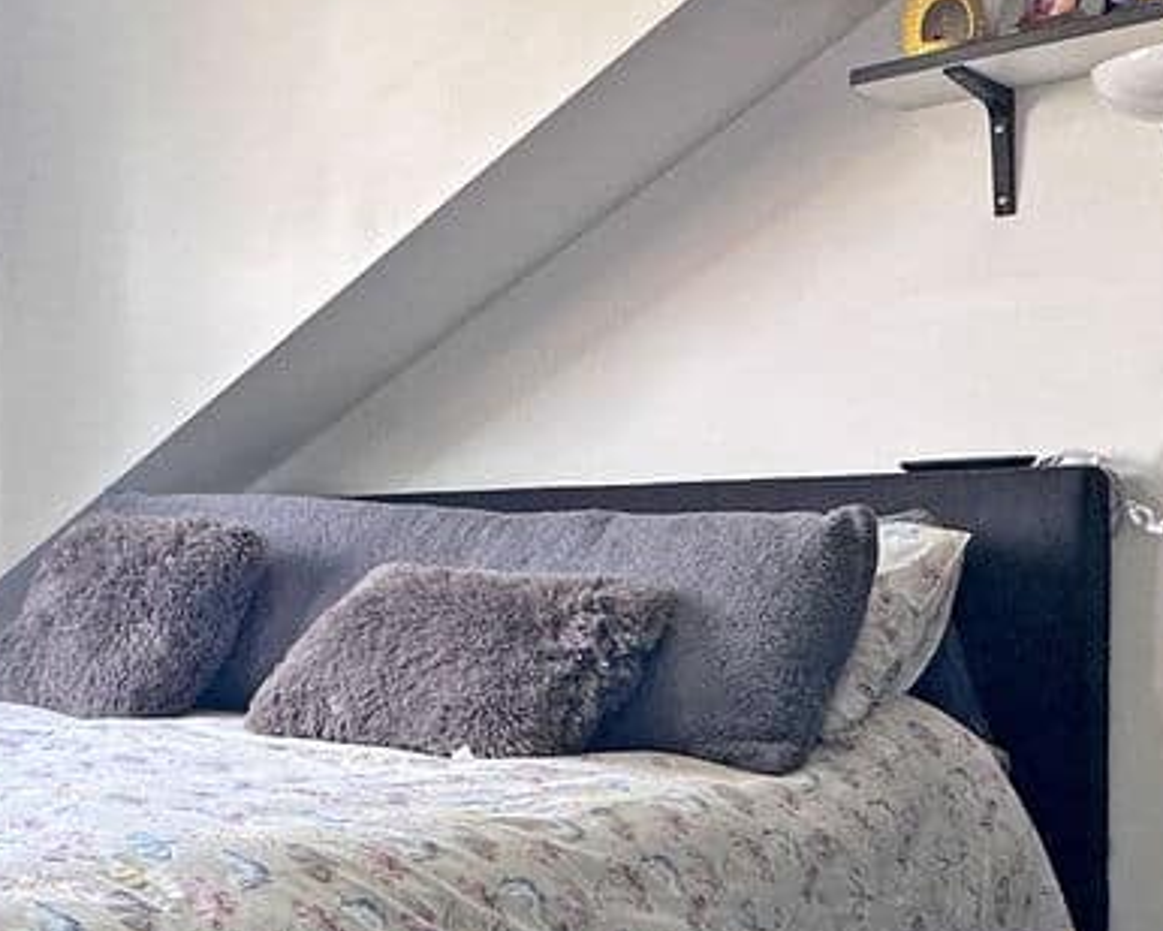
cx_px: -45
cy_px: 578
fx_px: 1756
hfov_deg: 33.1
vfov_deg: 29.6
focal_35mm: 51
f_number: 2.2
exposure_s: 1/99
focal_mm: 2.22
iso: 80
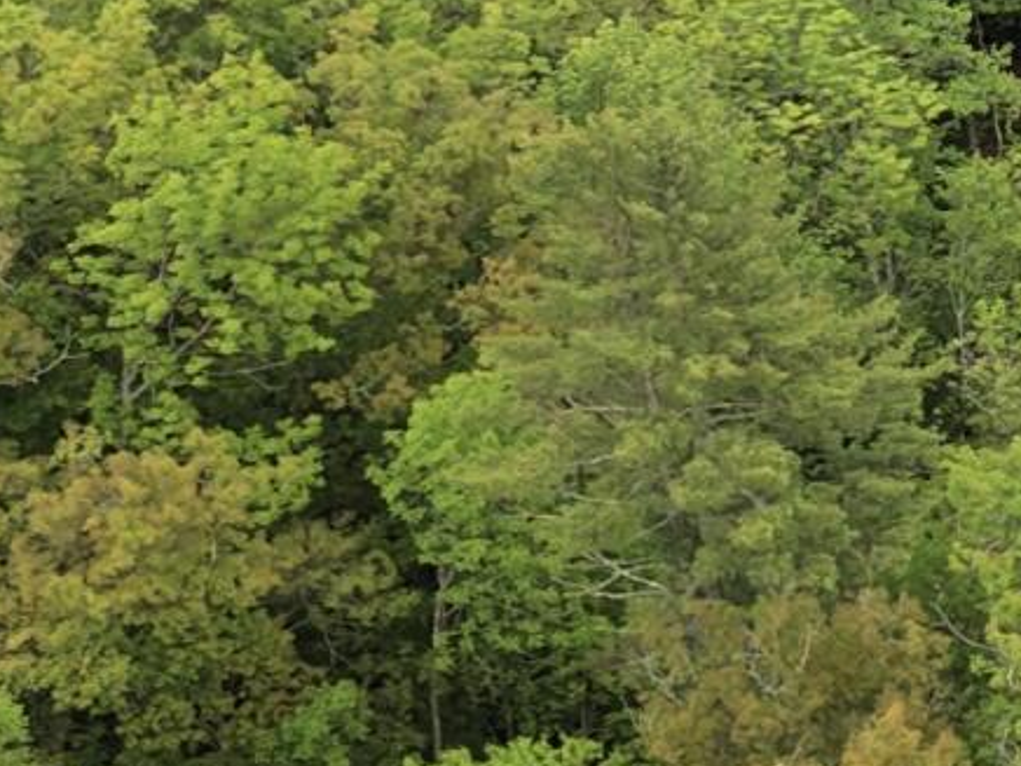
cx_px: 2363
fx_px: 4867
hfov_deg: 10.5
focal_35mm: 165
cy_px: 45
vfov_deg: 9.0
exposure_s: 1/350
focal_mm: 8.67
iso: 250
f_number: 1.8
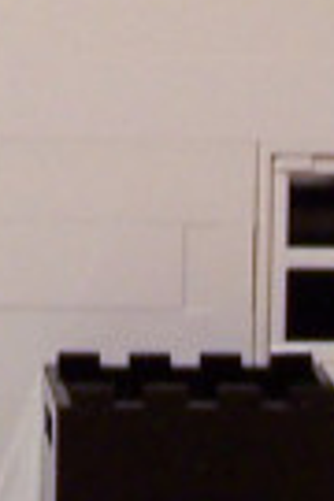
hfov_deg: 4.0
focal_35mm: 340
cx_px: -56
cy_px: -327
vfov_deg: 6.0
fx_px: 4731
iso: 80
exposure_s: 1/2
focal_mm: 7.1
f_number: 2.9
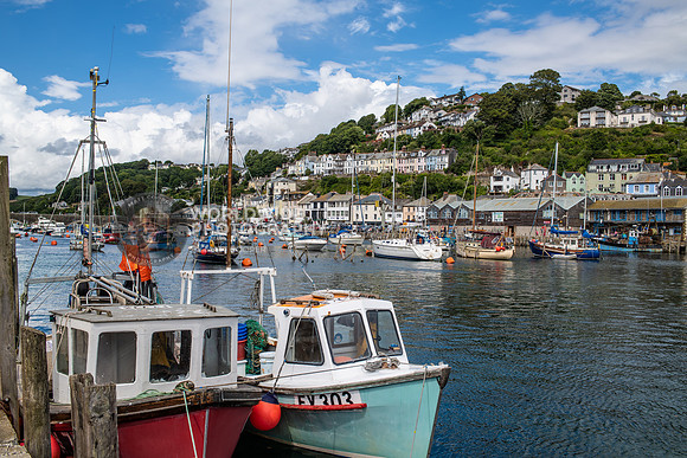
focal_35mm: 35
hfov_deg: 54.4
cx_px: 344
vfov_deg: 37.9
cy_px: 229
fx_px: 668
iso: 64
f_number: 8
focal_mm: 35
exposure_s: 1/320
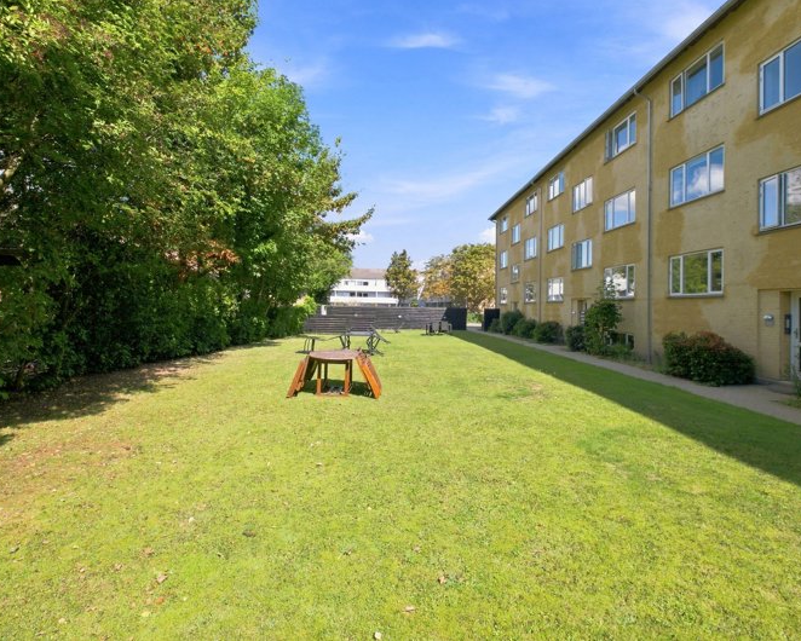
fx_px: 403
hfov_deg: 89.6
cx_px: 410
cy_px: 320
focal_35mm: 17
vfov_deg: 77.0
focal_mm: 10
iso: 200
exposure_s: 1/400
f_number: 8
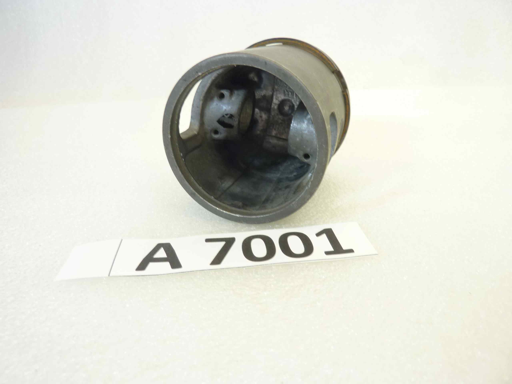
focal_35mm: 25
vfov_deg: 54.9
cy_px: 192
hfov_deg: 69.4
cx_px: 256
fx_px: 370
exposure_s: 1/20
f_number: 3.3
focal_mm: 4.1
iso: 80
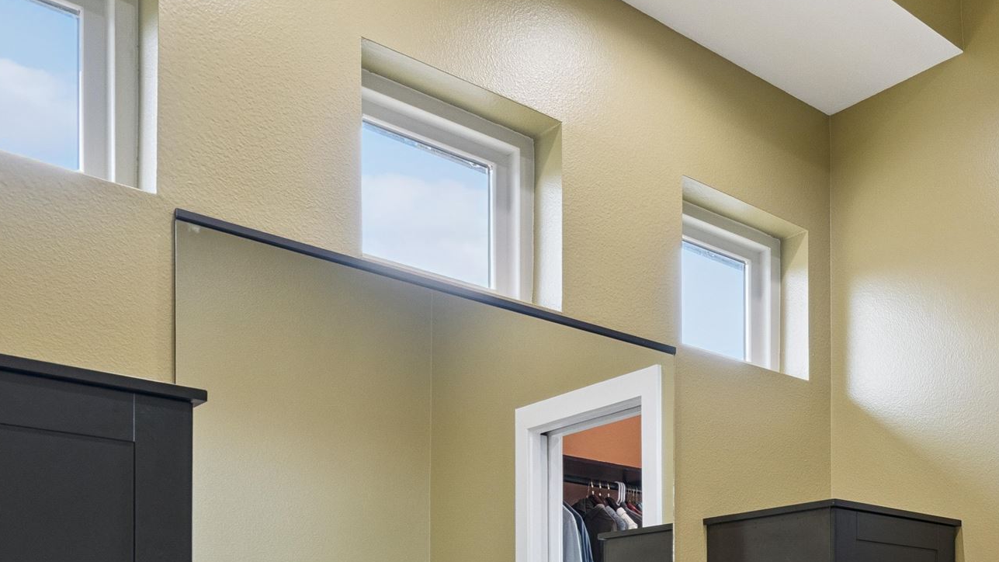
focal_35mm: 40
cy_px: 672
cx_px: 946
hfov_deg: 44.6
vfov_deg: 26.5
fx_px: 1060
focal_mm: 16
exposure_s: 1/20
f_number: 10
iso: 800
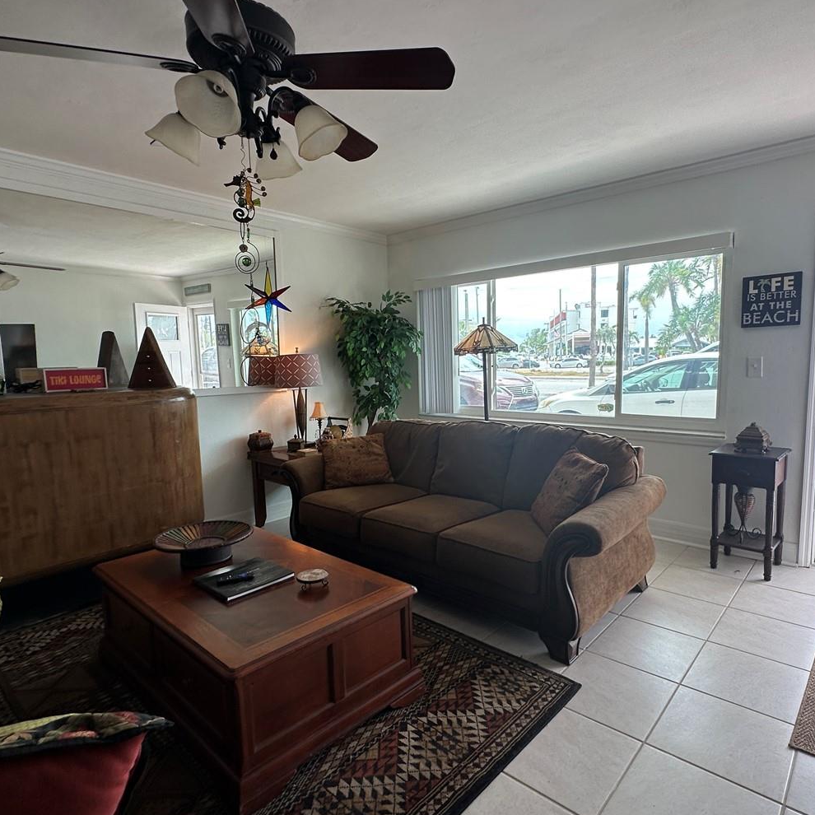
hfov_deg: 74.7
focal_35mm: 20
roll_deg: +1.2
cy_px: 420
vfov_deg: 74.8
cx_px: 445
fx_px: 533
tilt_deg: -6.7
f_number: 2.2
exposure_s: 1/174
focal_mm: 2.22
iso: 40
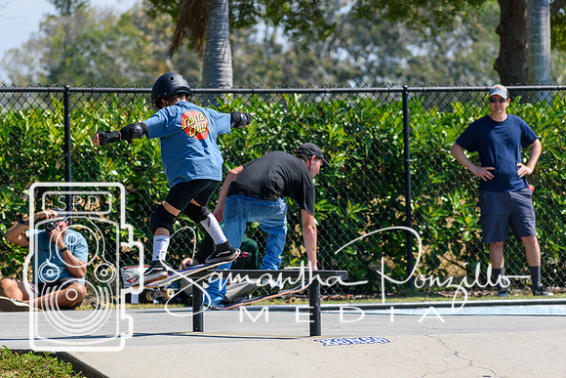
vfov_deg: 5.2
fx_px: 4128
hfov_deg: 7.8
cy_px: 189
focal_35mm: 262
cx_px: 283
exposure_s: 1/2000
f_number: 5.6
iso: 360
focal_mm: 175
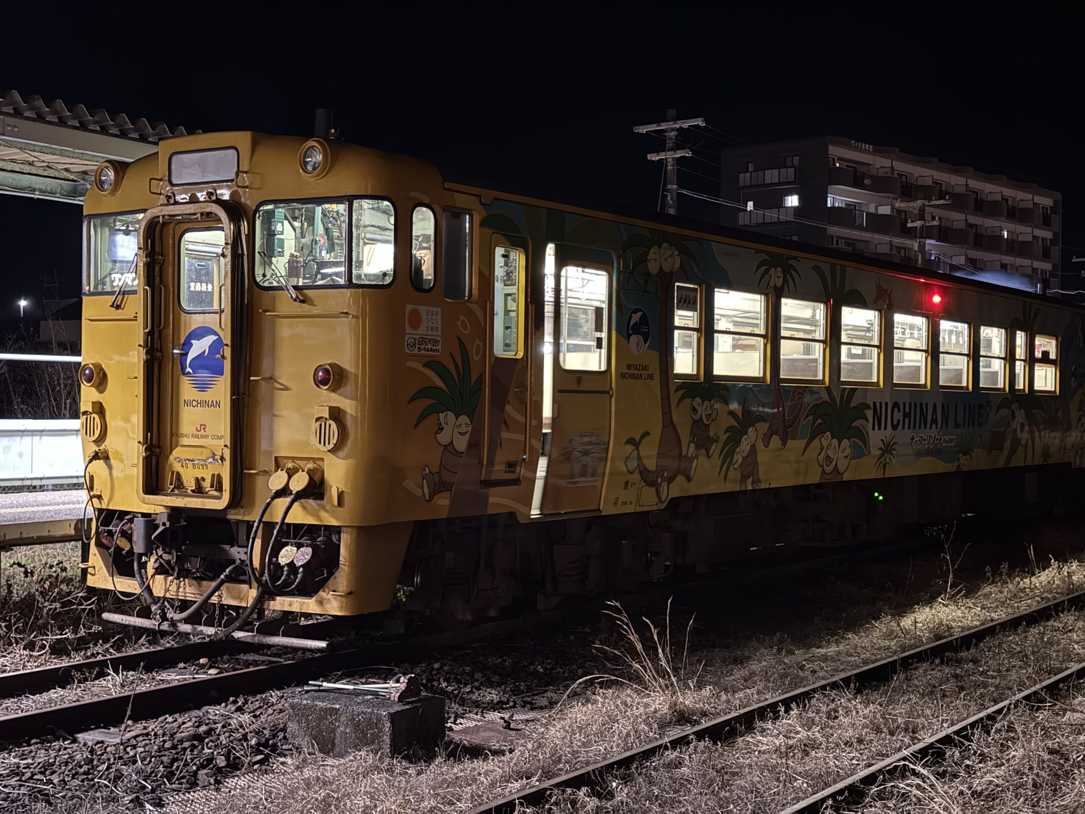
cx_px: 542
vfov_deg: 30.3
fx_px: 1505
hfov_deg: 39.7
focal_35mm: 48
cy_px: 407
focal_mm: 6.76
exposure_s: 1/5
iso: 400
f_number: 1.78
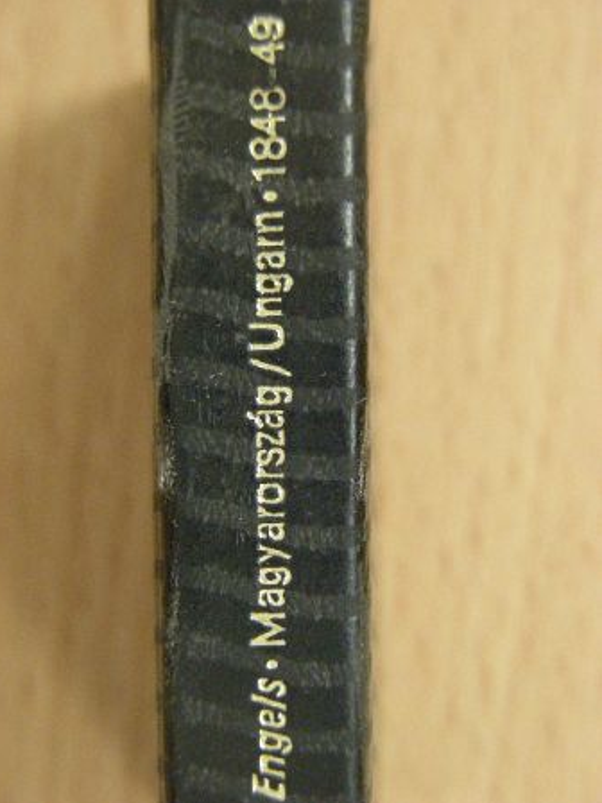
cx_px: 299
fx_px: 2041
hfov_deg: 16.8
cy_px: 404
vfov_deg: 22.3
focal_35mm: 88
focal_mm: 14.6
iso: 345
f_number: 3.5
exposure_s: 1/15
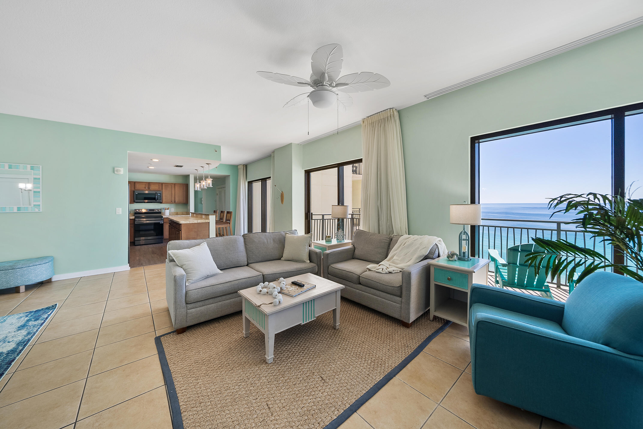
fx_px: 214
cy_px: 214
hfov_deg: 112.6
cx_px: 322
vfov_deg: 90.1
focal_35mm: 12
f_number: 7.1
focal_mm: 12
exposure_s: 1/6
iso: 250
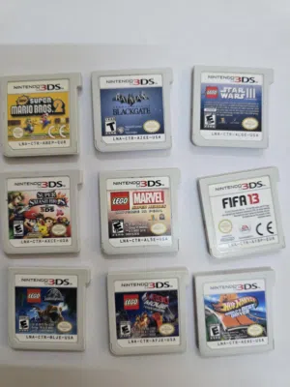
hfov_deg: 58.9
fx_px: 257
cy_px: 194
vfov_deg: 73.9
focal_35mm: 23
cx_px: 145
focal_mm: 6.3
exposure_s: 1/100
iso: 500
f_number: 1.7
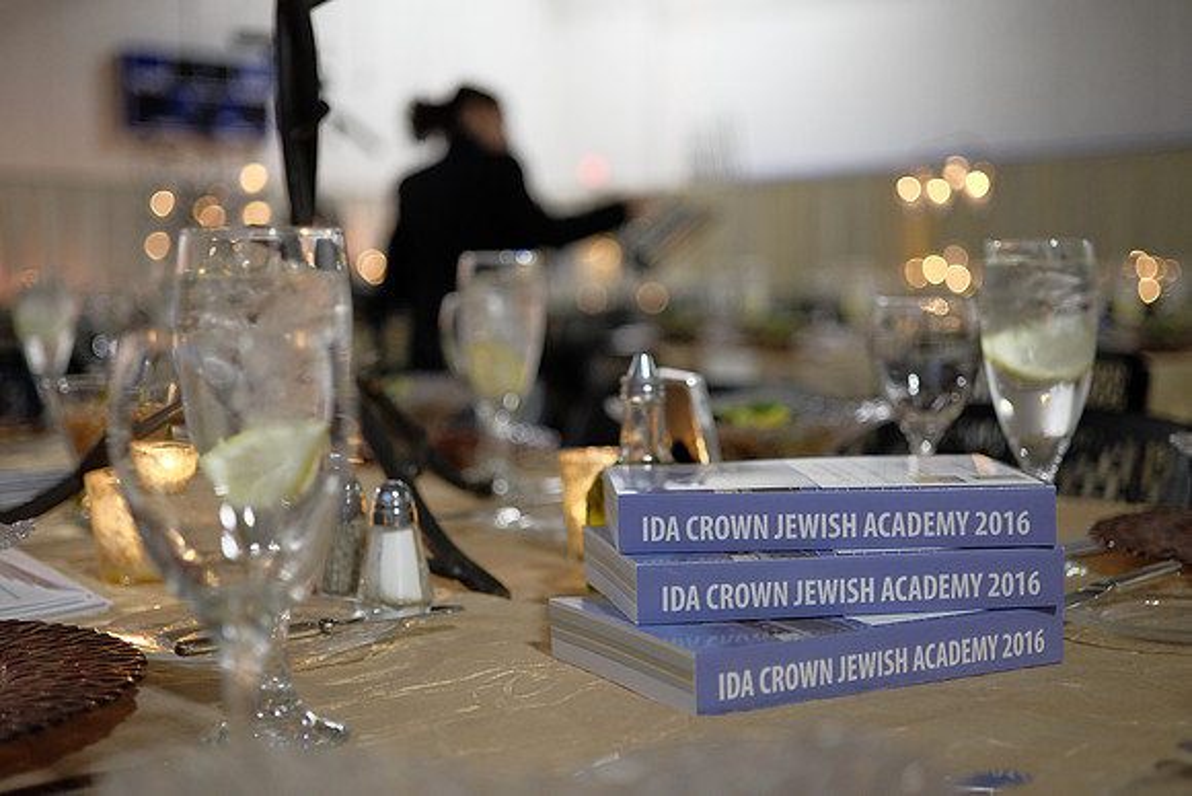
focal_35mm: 48
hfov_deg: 41.1
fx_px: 1590
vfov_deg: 28.1
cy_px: 398
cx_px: 596
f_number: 1.8
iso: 1600
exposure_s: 1/110
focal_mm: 32
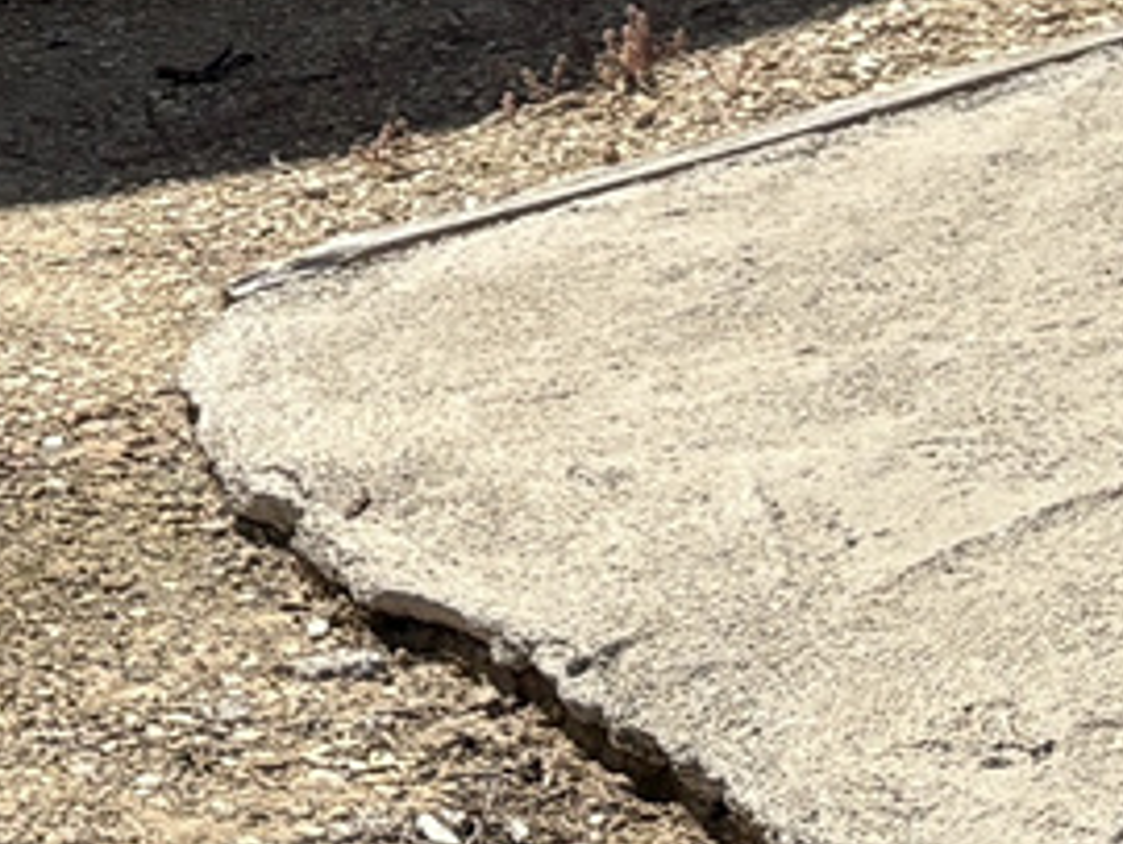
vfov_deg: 6.9
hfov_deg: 9.6
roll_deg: +0.1
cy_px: -1526
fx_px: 6397
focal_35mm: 197
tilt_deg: +5.0
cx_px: -865
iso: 50
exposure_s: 1/4329
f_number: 1.6
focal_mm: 5.96
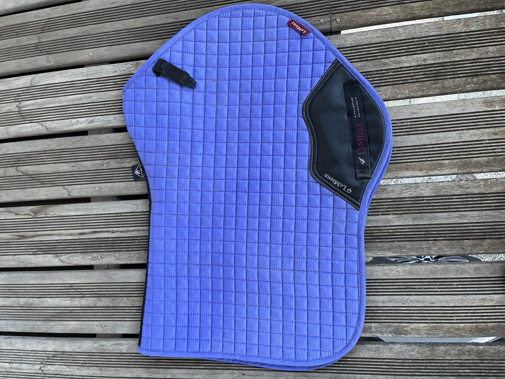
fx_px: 379
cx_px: 252
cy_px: 190
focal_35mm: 26
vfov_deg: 53.1
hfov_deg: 67.3
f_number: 1.6
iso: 125
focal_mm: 5.1
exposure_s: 1/73
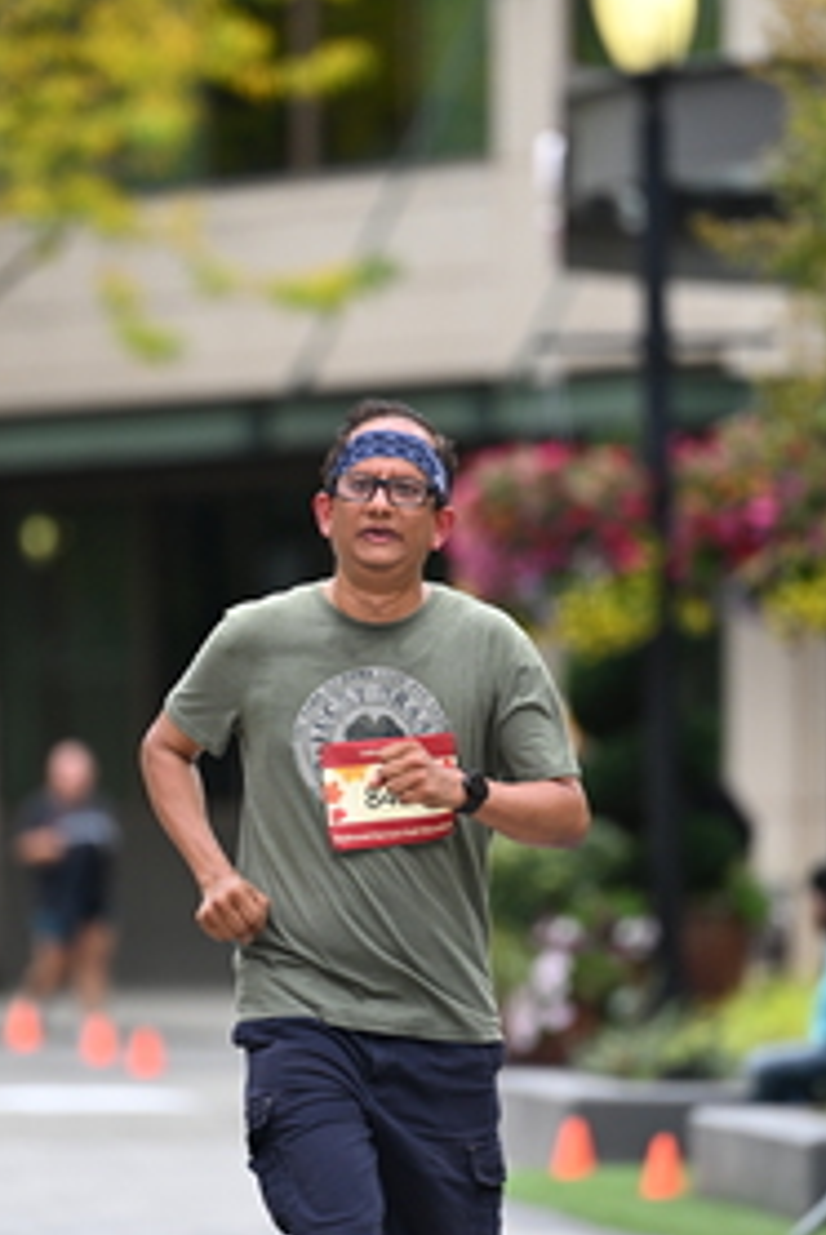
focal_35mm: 395
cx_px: 291
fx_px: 13560
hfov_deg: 3.5
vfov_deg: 5.2
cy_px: 689
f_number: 2.8
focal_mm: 200
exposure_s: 1/2500
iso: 640
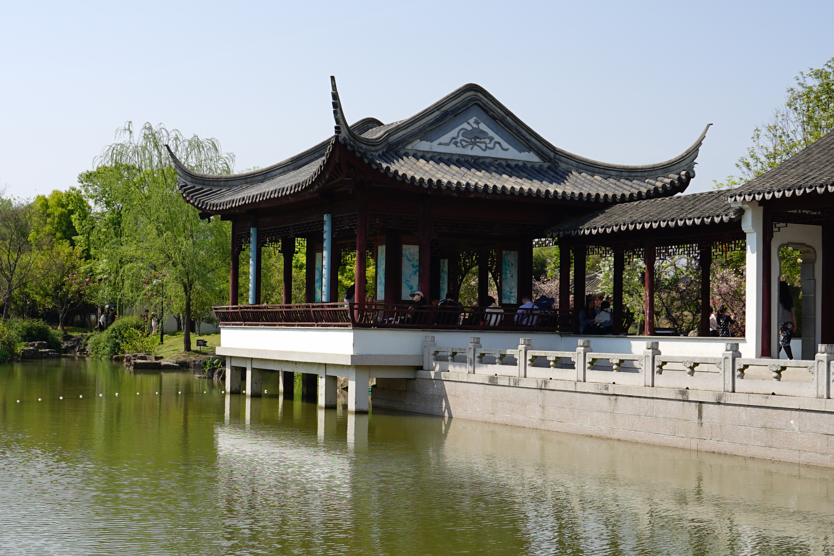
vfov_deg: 26.5
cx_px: 356
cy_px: 265
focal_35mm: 51
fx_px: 1181
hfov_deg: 38.8
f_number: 4
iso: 50
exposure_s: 1/640
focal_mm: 28
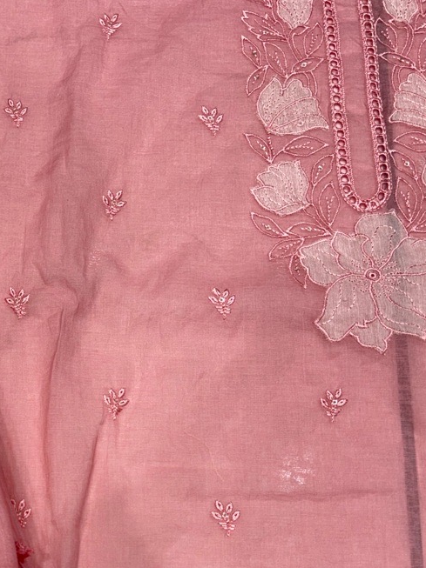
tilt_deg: -75.3
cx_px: 24
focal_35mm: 51
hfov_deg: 27.3
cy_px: 458
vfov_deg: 36.2
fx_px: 838
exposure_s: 1/100
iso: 50
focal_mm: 5.96
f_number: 1.6
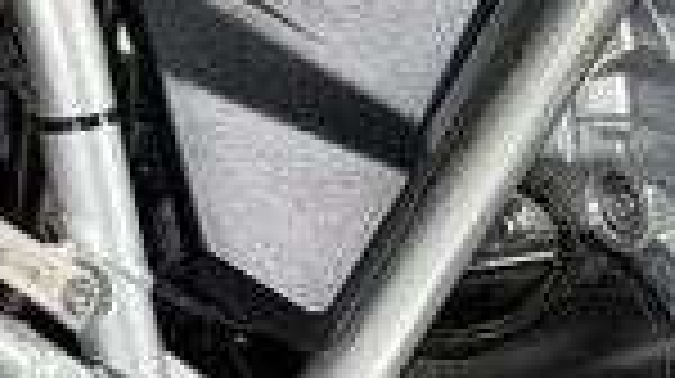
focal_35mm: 179
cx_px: -864
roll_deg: -1.6
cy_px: -621
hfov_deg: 10.6
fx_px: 3200
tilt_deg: -6.7
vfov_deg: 6.4
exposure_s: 1/29
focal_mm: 6.76
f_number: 1.78
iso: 64
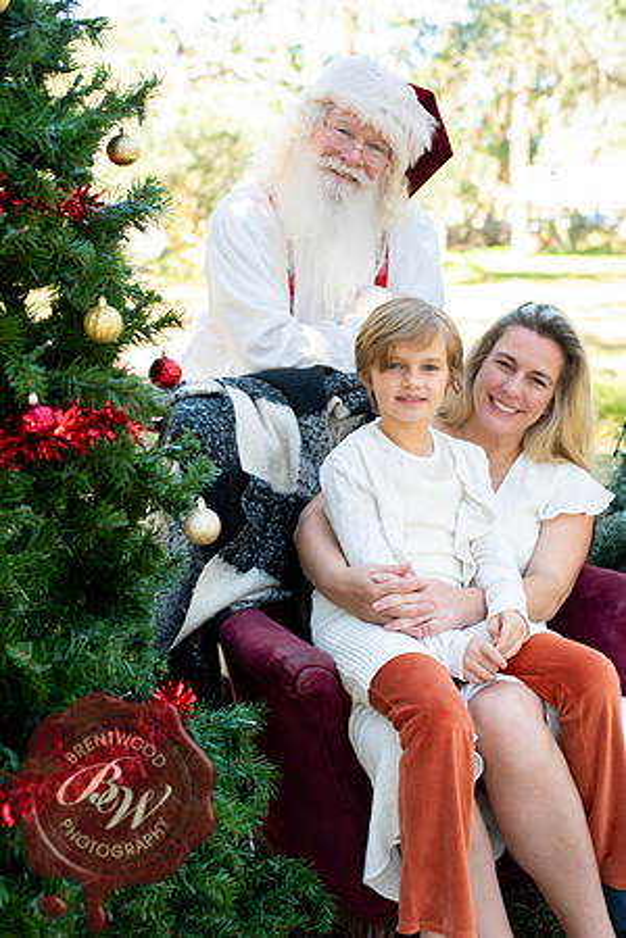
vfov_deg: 39.6
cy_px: 469
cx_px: 313
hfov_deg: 27.0
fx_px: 1304
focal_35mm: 50
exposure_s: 1/80
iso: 100
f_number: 4
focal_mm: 50
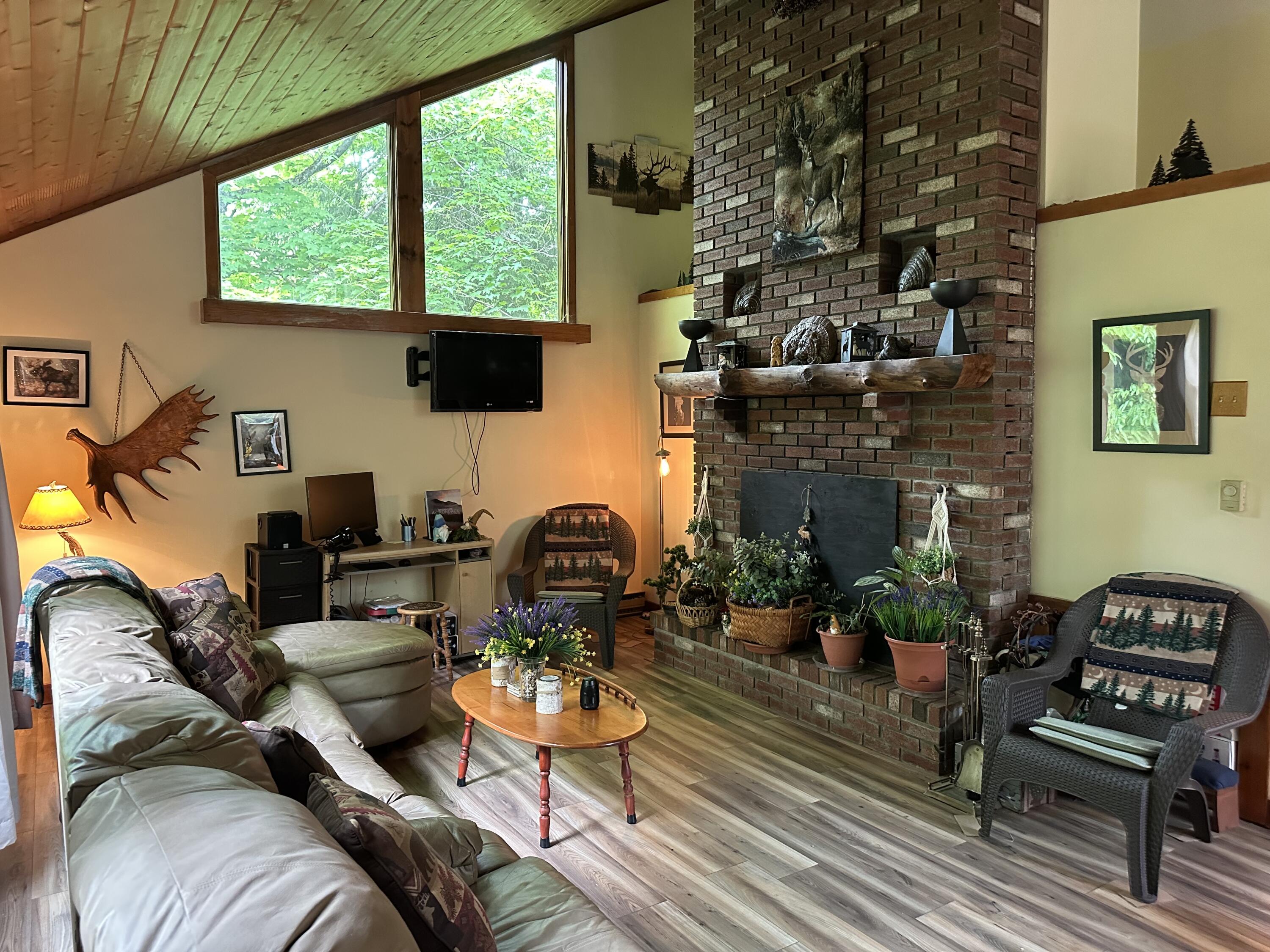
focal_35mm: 24
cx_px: 635
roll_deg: +0.5
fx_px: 881
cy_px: 476
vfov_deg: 56.8
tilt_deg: -3.4
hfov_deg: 71.6
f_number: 1.78
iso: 640
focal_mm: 6.86
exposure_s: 1/60
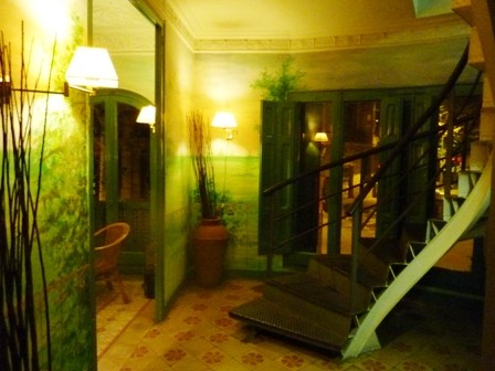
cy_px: 186
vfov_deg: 54.9
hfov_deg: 69.4
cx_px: 248
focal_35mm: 25
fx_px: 357
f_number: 3.3
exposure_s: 1/13
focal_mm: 4.1
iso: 800
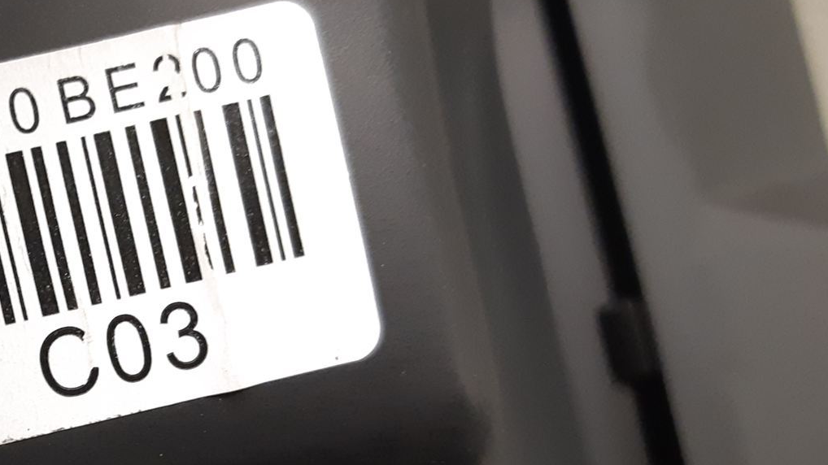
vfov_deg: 21.0
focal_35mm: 57
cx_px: 36
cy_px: 316
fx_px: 1251
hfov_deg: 34.0
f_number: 1.7
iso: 250
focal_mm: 3.93
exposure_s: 1/33
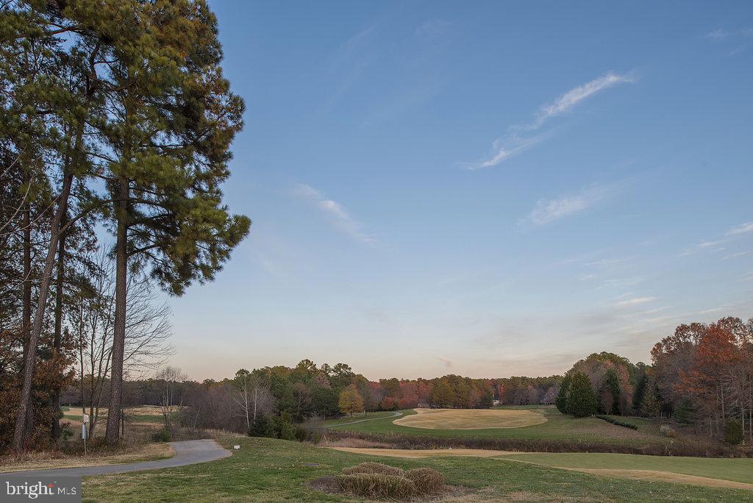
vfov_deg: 53.2
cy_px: 252
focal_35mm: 24
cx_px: 376
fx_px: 502
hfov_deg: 73.7
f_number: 8
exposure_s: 1/125
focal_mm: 24
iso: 320
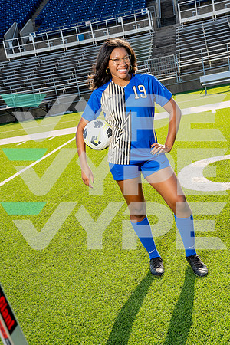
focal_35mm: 48
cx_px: 115
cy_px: 172
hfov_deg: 28.1
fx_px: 460
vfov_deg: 41.1
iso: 320
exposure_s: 1/250
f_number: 10
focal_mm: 48
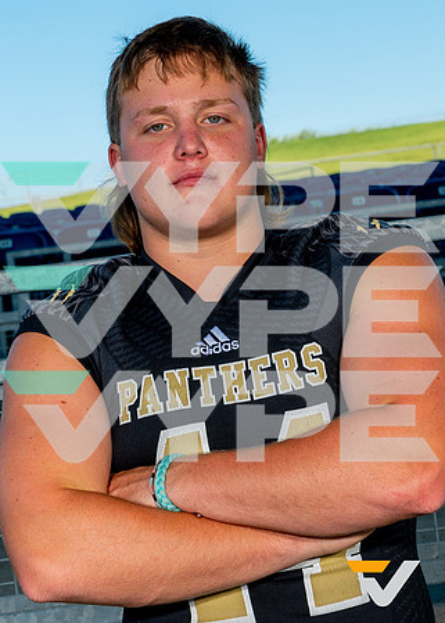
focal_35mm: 85
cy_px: 361
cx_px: 227
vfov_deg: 23.4
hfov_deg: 16.8
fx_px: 1504
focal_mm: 49
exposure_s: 1/125
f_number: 8
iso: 100
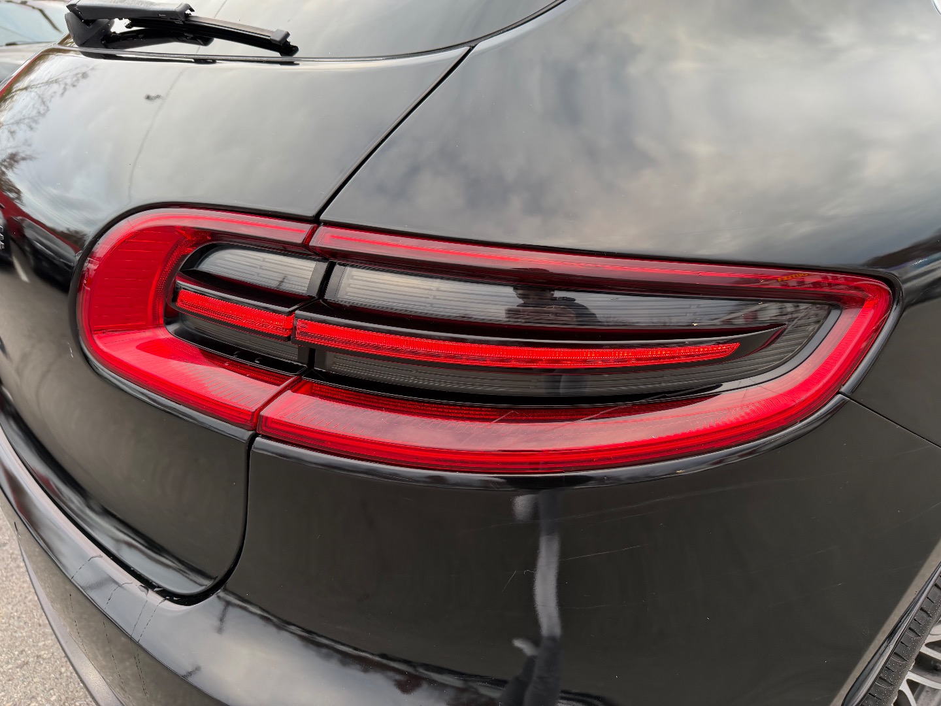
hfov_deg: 71.6
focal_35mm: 24
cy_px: 353
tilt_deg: -26.1
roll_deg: +3.9
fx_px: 652
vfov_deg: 56.8
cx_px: 470
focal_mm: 6.76
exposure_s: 1/121
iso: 200
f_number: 1.78
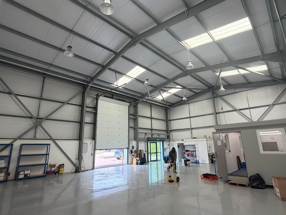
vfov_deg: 85.7
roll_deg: +0.8
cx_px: 143
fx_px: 116
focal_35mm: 14
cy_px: 108
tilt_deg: +14.1
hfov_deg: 102.1
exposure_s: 1/121
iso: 160
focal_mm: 2.22
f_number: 2.2
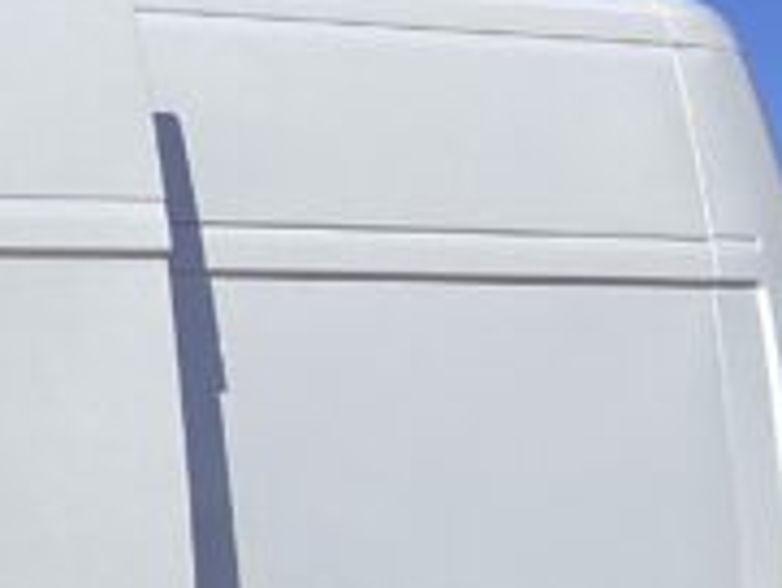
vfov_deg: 10.5
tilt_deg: -2.9
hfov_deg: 12.5
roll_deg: +0.2
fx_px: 3074
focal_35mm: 136
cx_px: -842
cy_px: 932
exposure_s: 1/1988
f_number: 2.4
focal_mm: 3.3
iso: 25
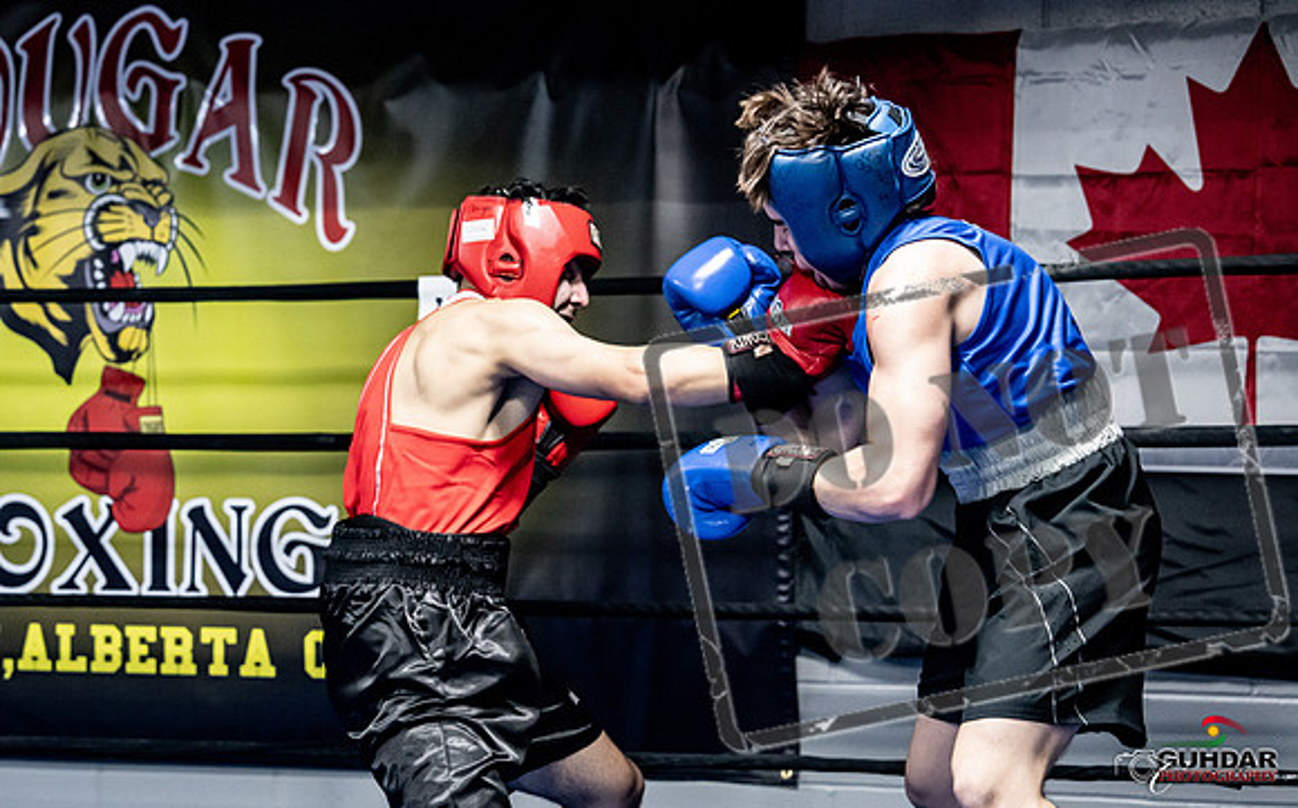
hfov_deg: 25.2
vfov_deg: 15.9
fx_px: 2900
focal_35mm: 82
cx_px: 601
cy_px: 454
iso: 8000
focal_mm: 70
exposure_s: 1/1000
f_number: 2.8
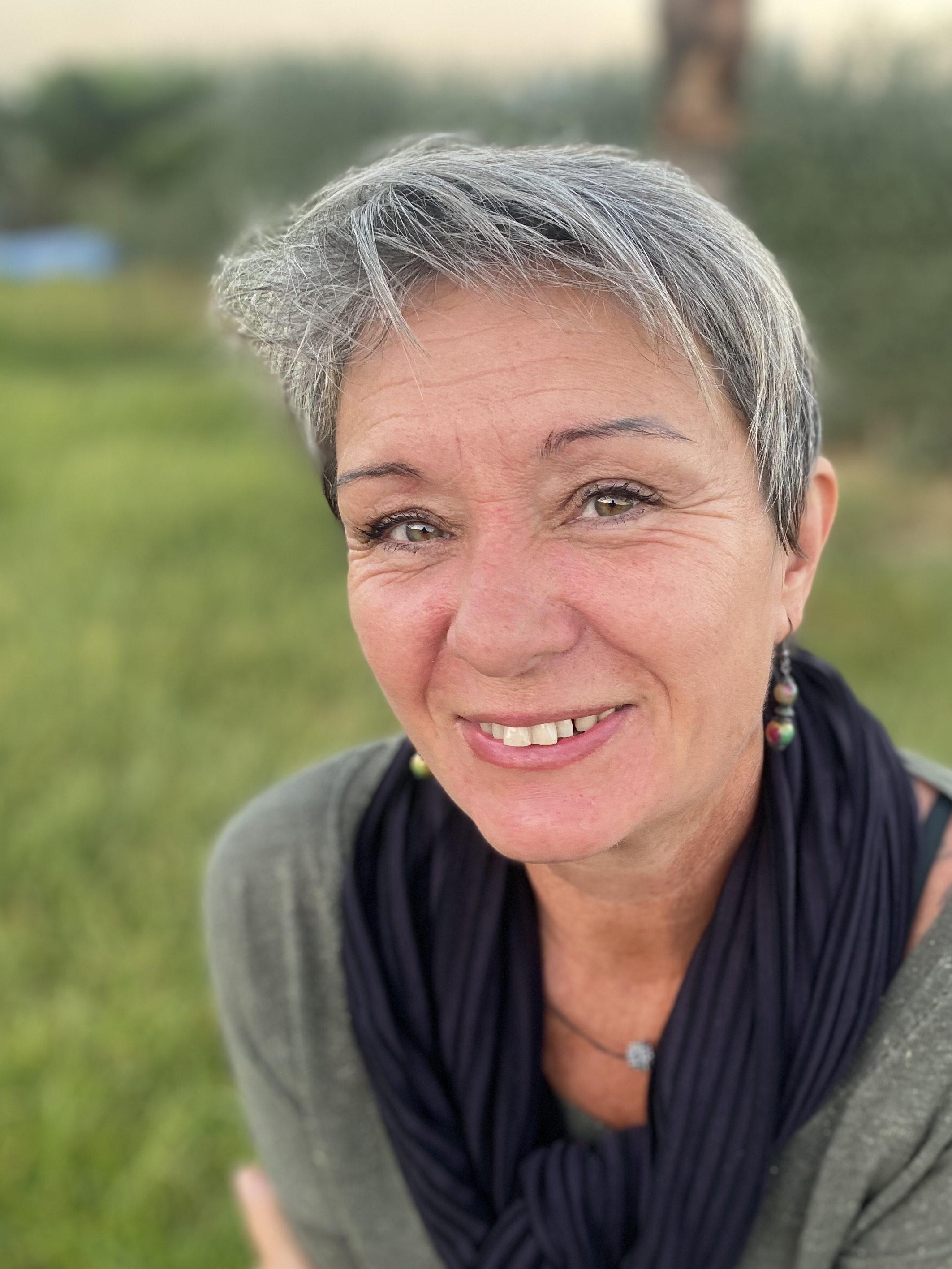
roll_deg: -0.8
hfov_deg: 38.3
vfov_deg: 49.5
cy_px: 810
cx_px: 632
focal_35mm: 37
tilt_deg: -26.1
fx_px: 1357
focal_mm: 4.25
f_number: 1.8
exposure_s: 1/121
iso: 80
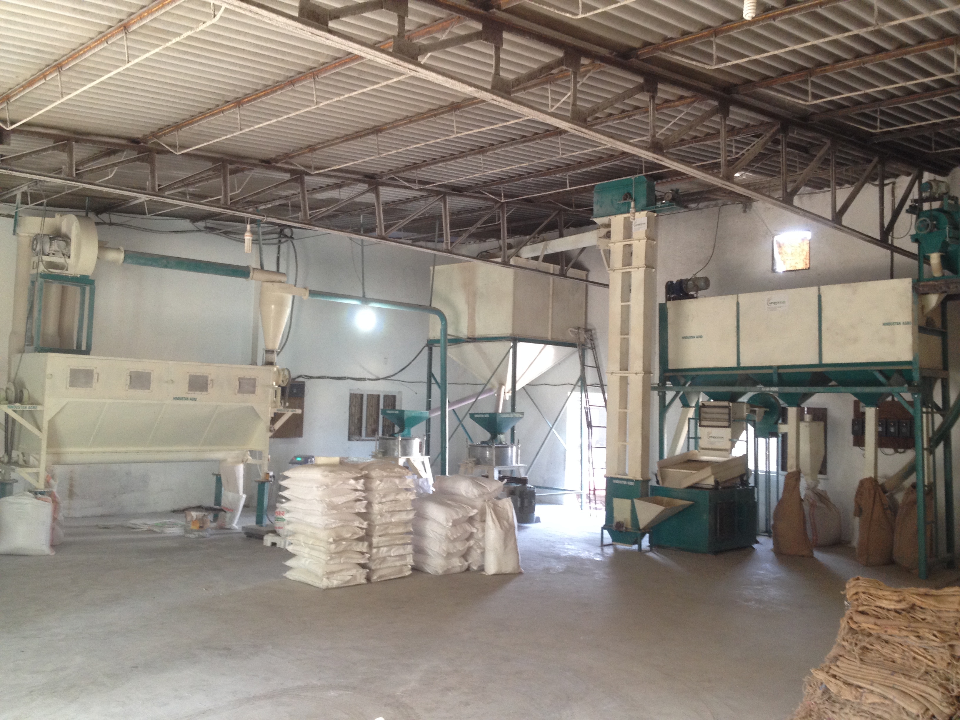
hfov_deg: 52.6
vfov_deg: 40.7
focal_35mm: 35
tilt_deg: +1.9
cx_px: 480
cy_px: 360
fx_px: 971
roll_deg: -2.2
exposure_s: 1/20
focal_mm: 4.28
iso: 100
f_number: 2.4
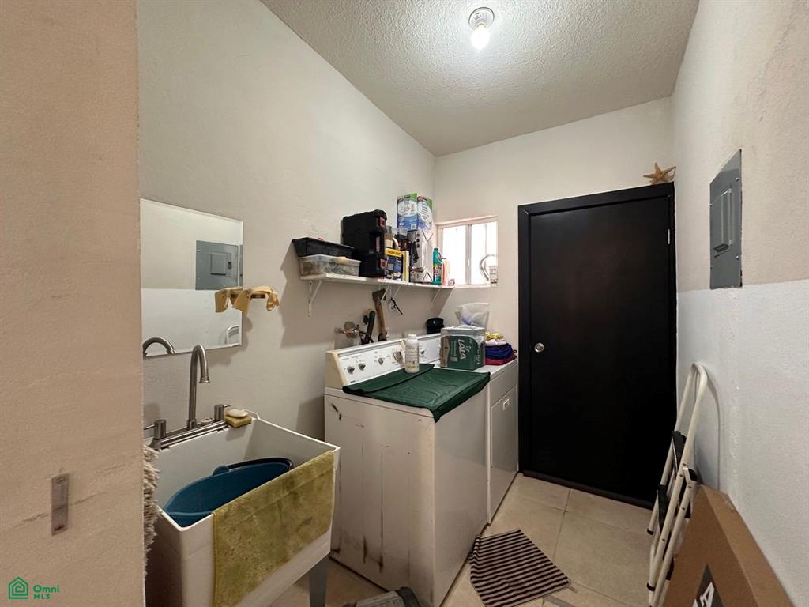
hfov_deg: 102.1
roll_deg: +0.0
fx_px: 327
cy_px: 304
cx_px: 404
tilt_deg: -0.3
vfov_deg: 85.7
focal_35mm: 14
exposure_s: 1/60
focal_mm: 2.22
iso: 400
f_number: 2.2
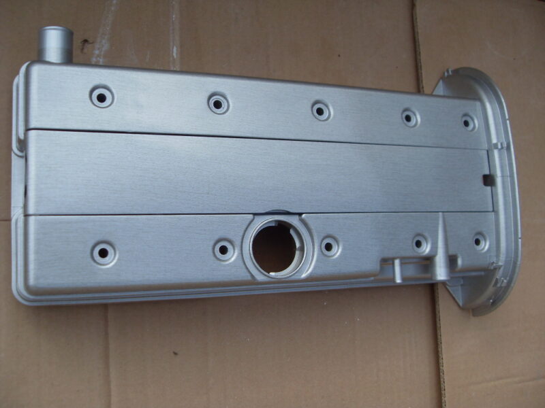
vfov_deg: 40.7
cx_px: 272
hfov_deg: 52.6
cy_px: 204
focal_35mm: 35
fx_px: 551
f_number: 7
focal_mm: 6.3
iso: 80
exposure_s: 1/180
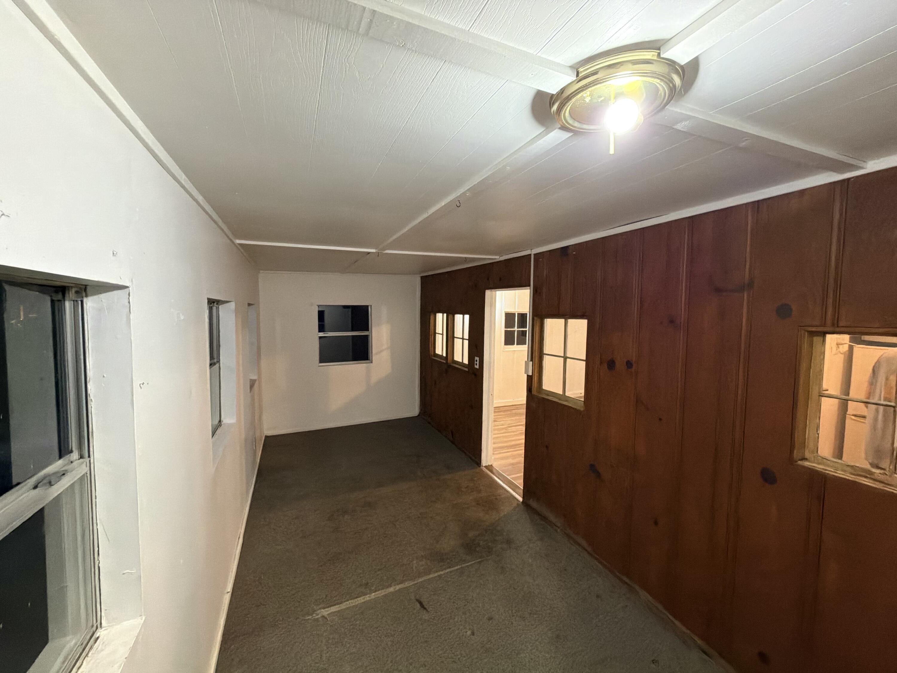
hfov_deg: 102.1
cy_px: 336
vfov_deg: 85.7
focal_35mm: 14
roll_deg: +1.0
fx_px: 363
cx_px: 448
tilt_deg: -4.7
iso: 500
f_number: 2.2
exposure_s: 1/60
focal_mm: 2.22
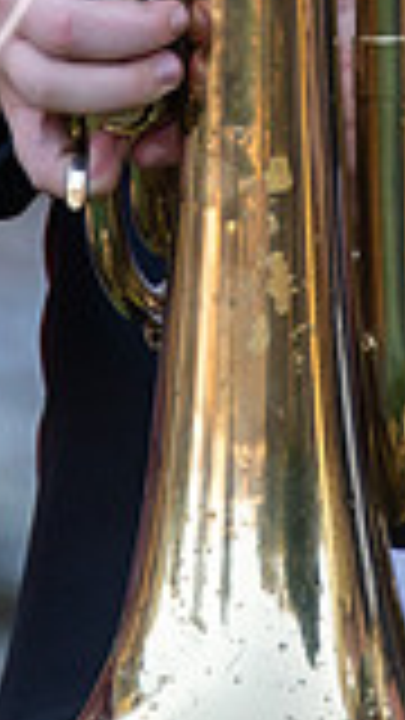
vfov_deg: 0.7
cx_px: 330
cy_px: -286
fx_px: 56072
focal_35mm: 2937
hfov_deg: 0.4
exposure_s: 1/250
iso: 800
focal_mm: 600
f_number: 6.3
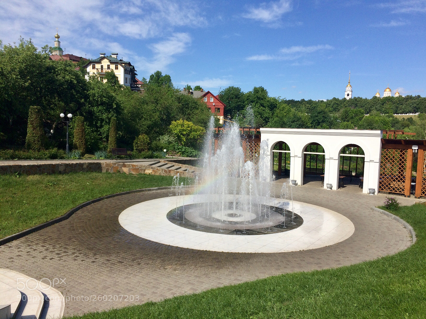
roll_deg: -1.2
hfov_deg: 61.7
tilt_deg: -5.2
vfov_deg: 48.2
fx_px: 357
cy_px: 160
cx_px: 213
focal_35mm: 29
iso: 32
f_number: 2.2
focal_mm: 4.15
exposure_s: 1/2740
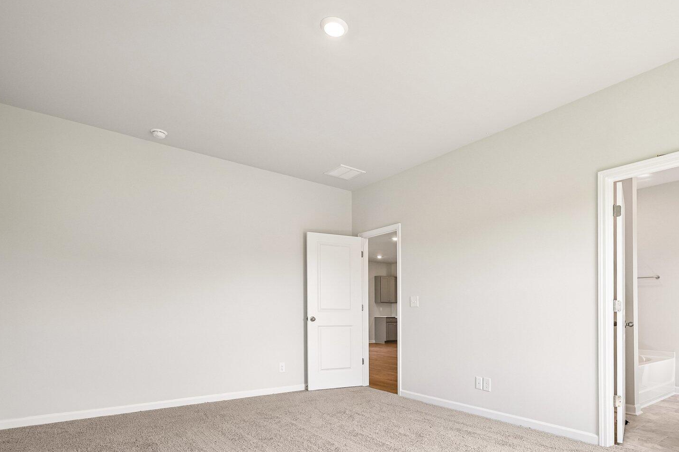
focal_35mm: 20
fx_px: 377
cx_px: 391
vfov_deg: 59.9
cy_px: 316
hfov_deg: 83.4
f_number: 8
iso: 100
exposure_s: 1/40
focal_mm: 14
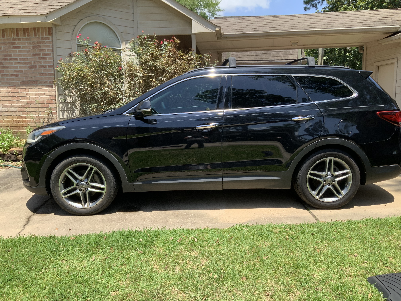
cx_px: 200
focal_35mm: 29
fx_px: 336
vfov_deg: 48.2
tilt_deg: -9.2
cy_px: 150
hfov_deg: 61.7
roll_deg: +1.1
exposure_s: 1/829
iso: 16
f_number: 1.8
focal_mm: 3
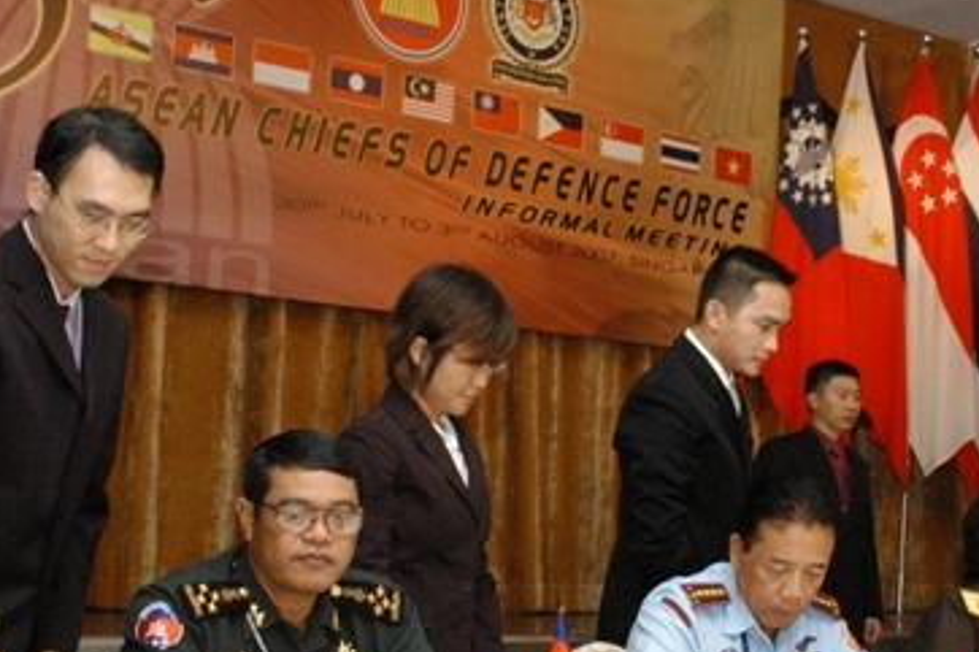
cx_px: 654
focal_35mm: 70
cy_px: 445
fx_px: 1913
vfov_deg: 19.3
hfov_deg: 28.5
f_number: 4
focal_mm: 17
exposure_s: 1/100
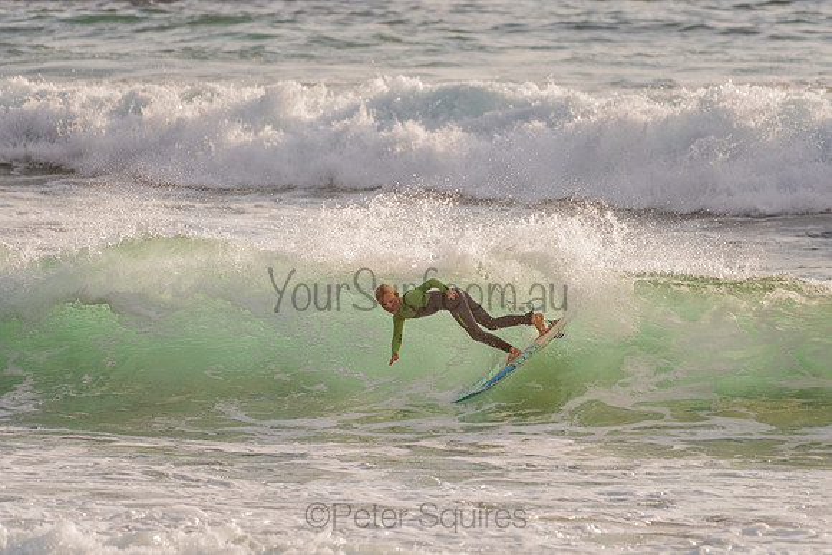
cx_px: 406
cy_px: 269
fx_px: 14167
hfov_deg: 3.4
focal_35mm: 613
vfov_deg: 2.2
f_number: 5.6
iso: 180
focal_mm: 500
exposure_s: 1/2000
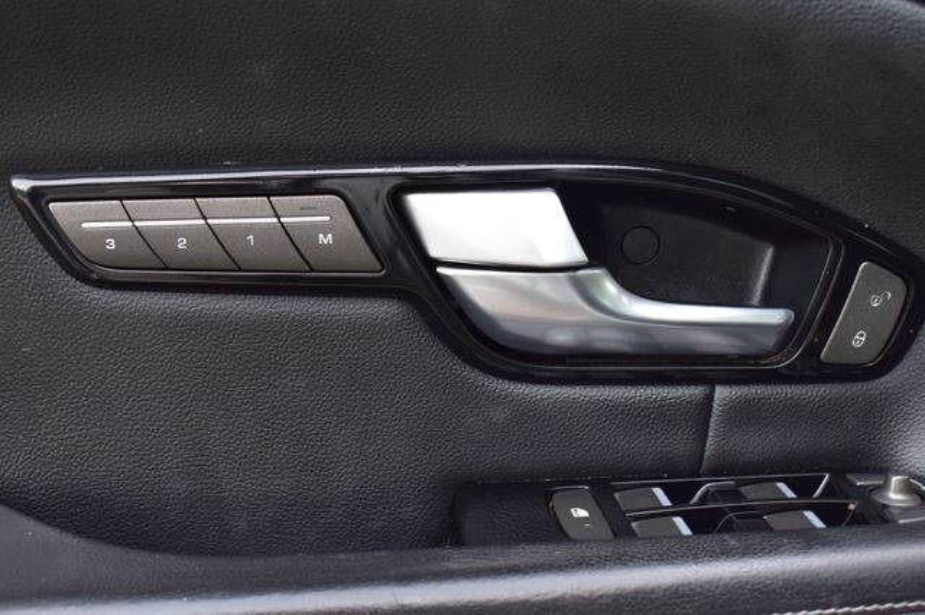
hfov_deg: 41.1
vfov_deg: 28.0
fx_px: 1233
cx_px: 462
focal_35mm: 48
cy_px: 308
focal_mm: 32
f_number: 6.3
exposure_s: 1/15
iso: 400
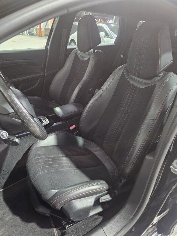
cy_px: 118
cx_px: 88
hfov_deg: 58.9
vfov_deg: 73.9
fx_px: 157
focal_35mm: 23
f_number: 1.7
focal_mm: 6.3
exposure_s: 1/33
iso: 640
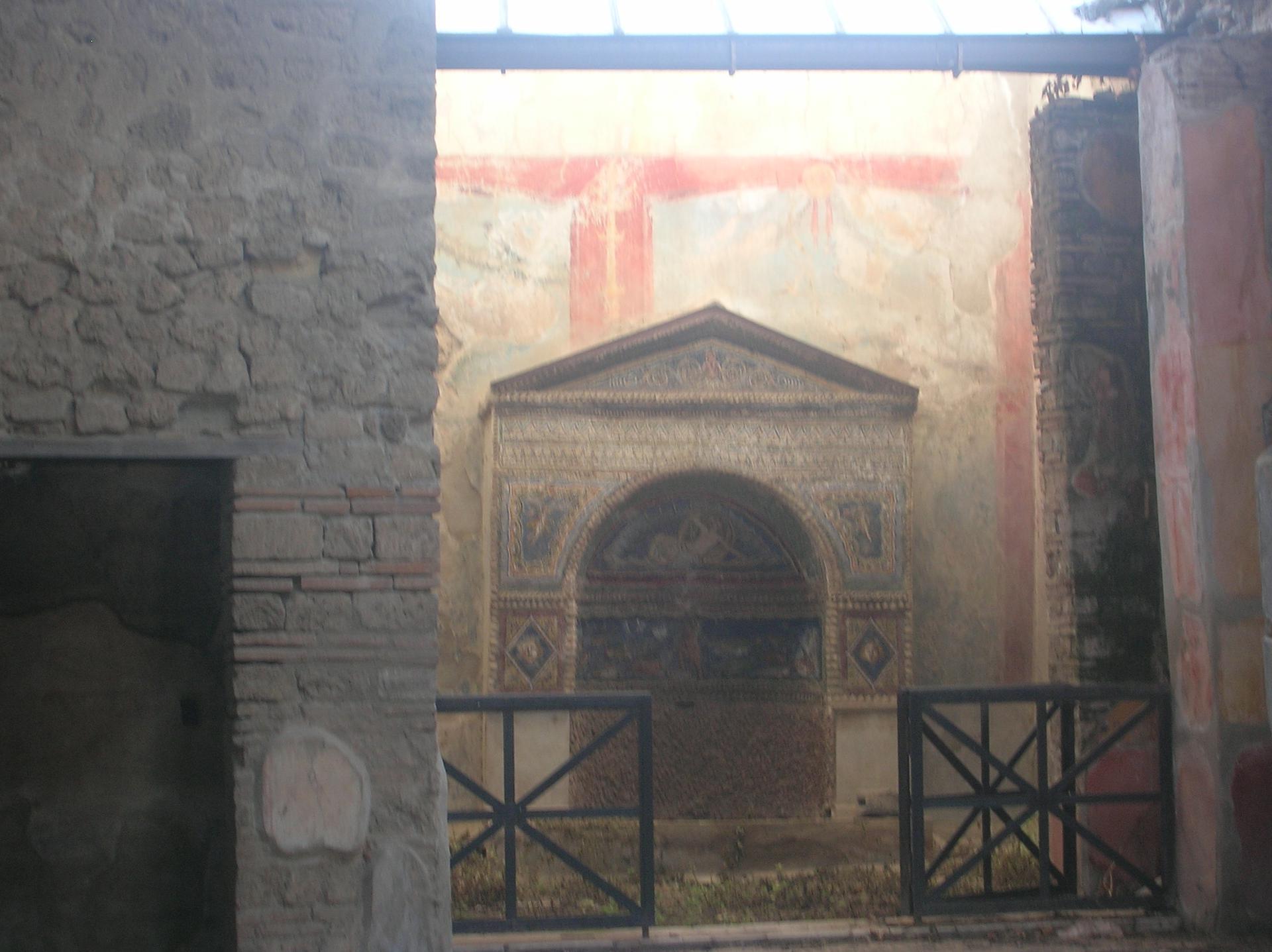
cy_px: 476
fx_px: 2717
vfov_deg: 19.9
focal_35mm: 74
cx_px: 636
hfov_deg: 26.3
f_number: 4
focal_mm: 12.3
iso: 56
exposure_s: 1/30
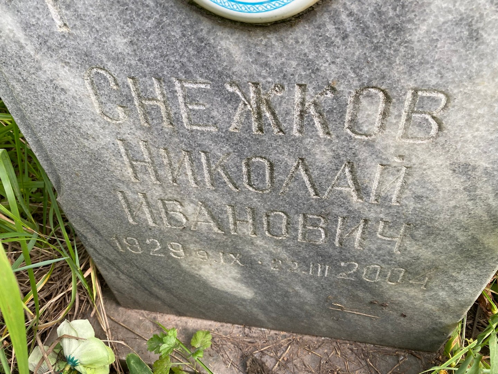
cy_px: 187
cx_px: 249
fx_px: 374
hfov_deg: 67.3
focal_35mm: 26
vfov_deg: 53.1
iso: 40
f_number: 1.8
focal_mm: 4.25
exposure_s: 1/122
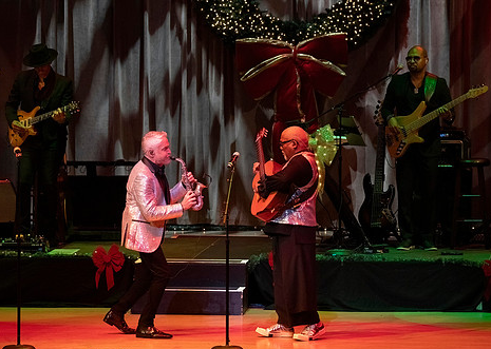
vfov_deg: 4.8
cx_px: 242
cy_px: 183
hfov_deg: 6.7
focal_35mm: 300
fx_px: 4179
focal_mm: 209
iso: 5000
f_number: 7.1
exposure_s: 1/320
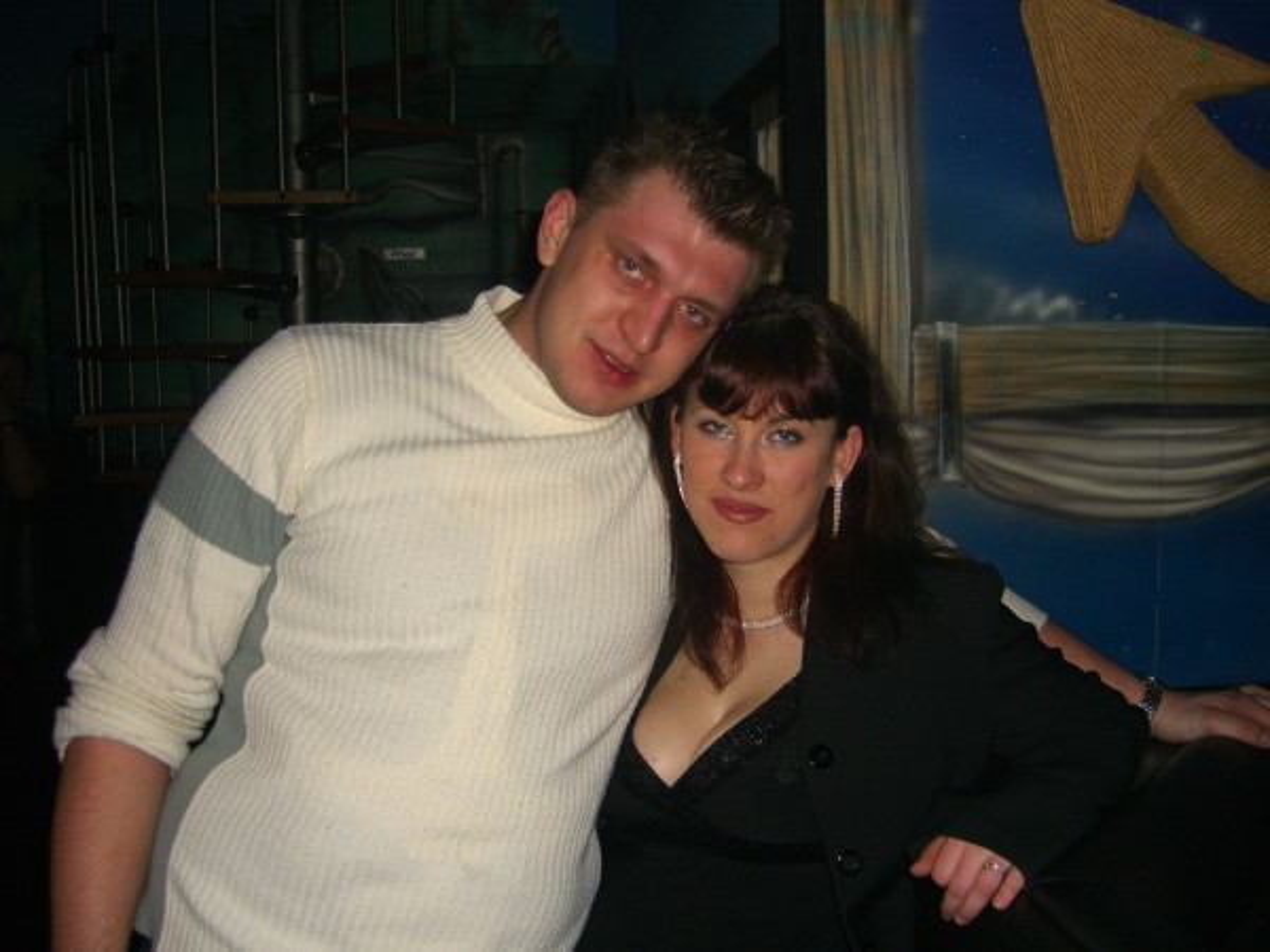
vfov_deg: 37.7
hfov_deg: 49.0
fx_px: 1394
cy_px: 476
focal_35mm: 38
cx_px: 635
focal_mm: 7.9
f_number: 2.8
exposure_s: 1/60
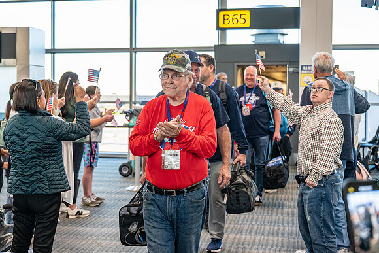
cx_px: 169
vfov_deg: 25.7
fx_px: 555
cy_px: 116
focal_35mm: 53
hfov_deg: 37.7
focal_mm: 35
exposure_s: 1/200
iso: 900
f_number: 2.8
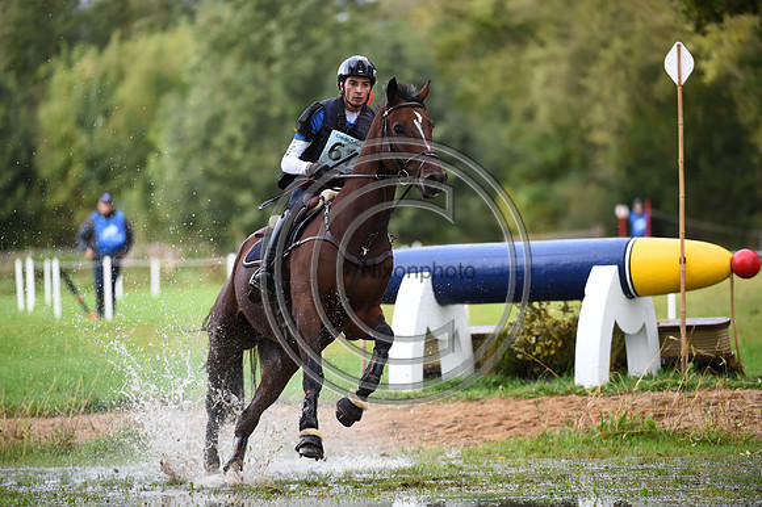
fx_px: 6346
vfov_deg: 4.6
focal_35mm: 300
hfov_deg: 6.9
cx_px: 381
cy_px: 254
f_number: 4.5
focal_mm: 300
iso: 1250
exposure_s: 1/1000
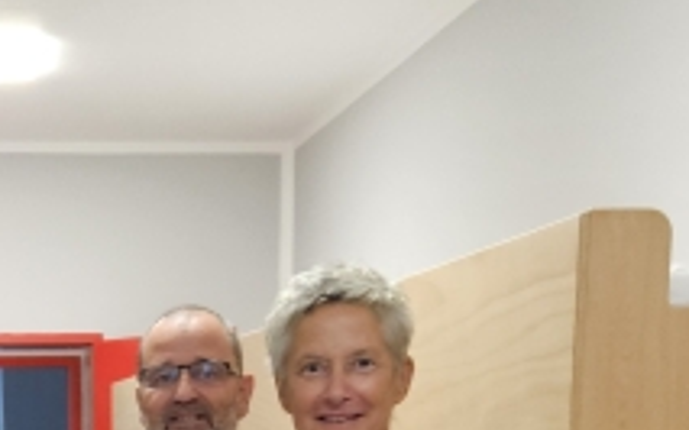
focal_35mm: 86
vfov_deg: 13.6
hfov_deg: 23.5
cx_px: 91
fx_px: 1614
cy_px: 776
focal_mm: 5.4
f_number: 1.8
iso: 640
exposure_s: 1/100
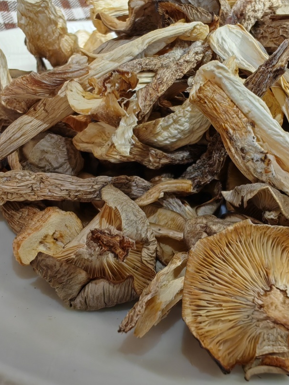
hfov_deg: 39.4
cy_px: 181
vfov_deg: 51.3
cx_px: 184
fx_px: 401
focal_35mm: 36
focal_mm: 1.96
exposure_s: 1/150
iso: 50
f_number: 2.2
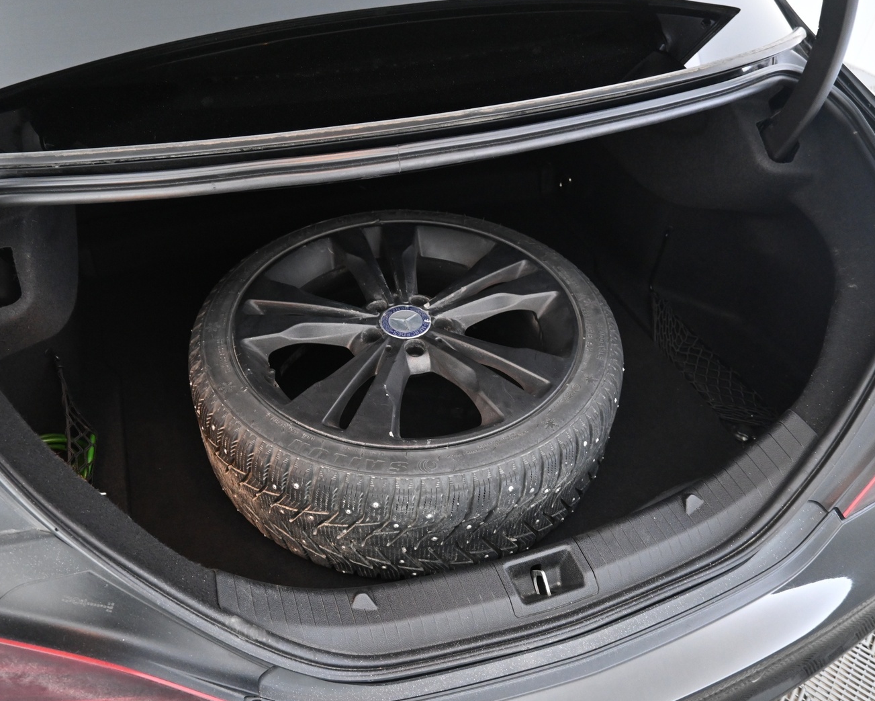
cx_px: 399
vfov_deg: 51.5
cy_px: 344
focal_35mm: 28
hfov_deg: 62.1
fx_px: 725
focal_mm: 16
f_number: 3.5
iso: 2500
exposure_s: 1/25
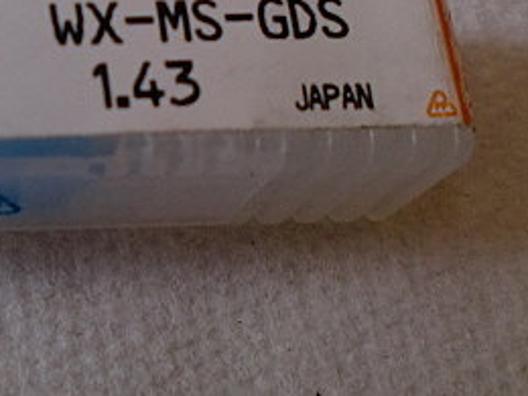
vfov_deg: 17.1
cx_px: -93
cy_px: 108
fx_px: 1312
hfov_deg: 21.3
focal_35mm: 86
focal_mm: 6.3
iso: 125
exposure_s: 1/60
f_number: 3.1
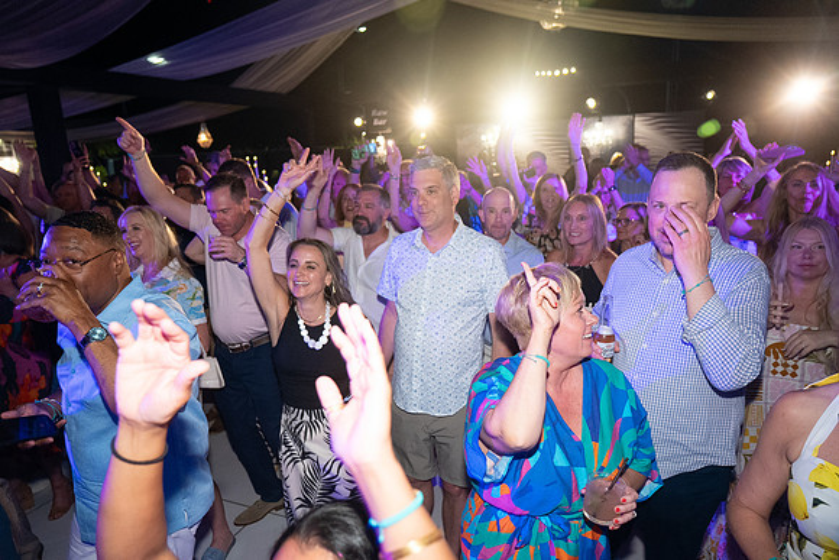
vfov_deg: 53.2
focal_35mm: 24
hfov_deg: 73.7
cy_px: 280
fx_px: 559
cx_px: 420
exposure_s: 1/125
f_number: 4
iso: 3200
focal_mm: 24
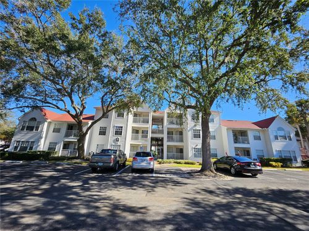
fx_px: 116
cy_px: 116
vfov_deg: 89.9
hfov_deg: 106.2
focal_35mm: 13
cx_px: 154
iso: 32
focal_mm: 1.7
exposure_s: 1/447
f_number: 2.2
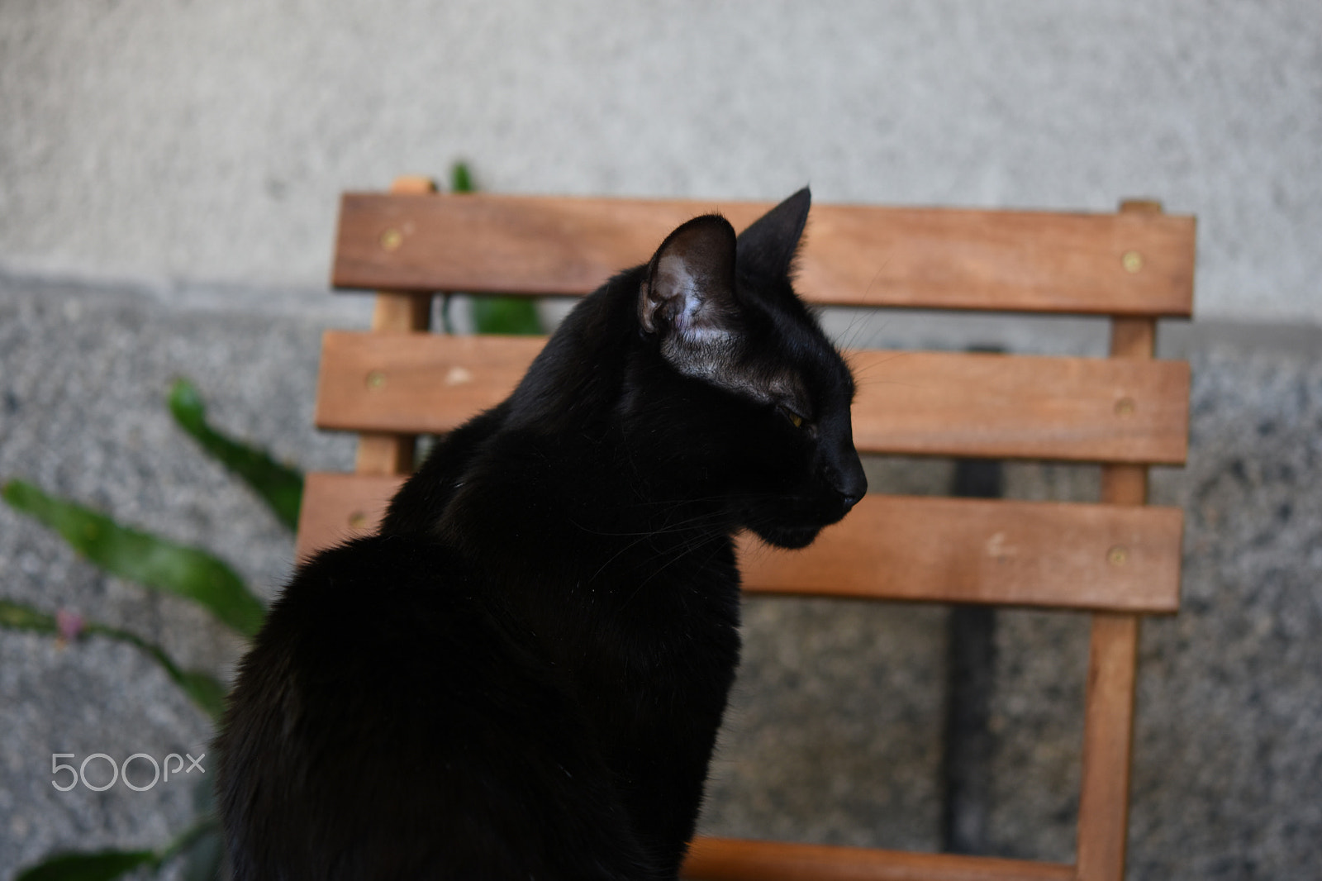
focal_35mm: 90
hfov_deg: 22.6
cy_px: 440
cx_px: 661
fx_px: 3304
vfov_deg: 15.2
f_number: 2.8
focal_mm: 60
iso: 320
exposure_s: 1/320
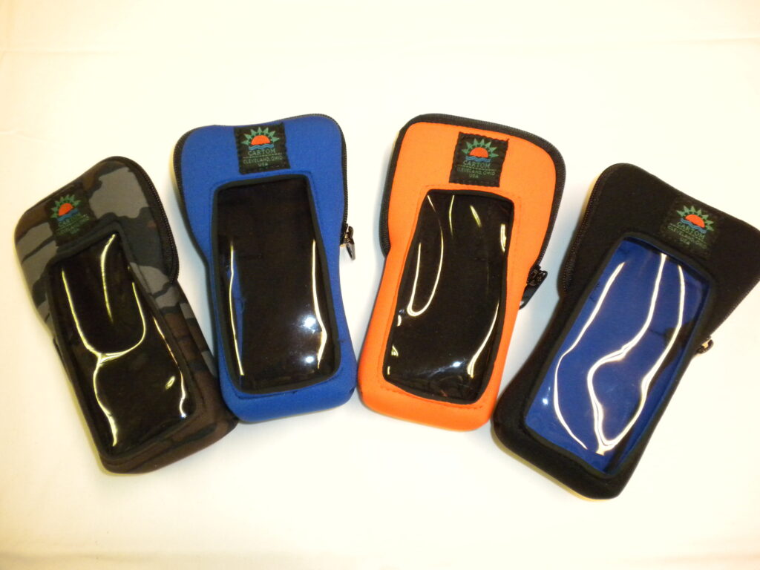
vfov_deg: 38.7
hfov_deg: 50.1
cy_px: 285
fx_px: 812
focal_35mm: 37
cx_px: 380
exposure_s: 1/30
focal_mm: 6.6
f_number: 3.5
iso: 400
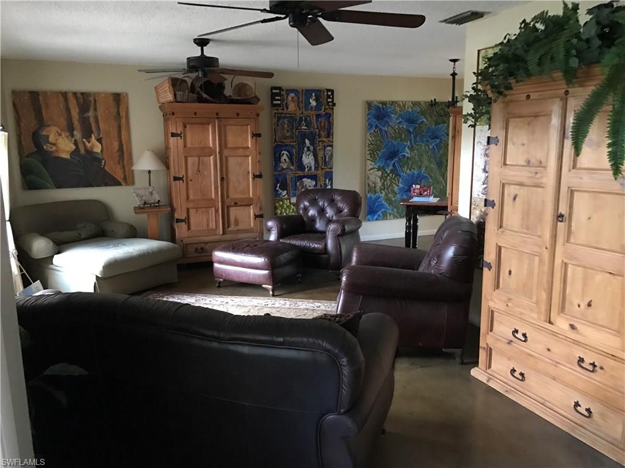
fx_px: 506
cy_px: 234
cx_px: 312
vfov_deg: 49.7
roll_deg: +0.2
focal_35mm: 28
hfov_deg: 63.4
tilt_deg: -8.8
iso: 100
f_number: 1.8
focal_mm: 3.99
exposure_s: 1/4
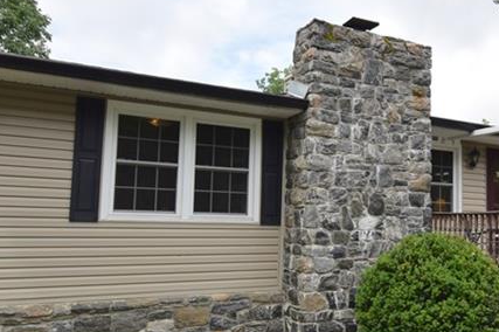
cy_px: 180
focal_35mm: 36
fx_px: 499
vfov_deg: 36.8
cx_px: 352
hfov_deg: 51.7
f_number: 9
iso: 200
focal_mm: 10
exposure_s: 1/320
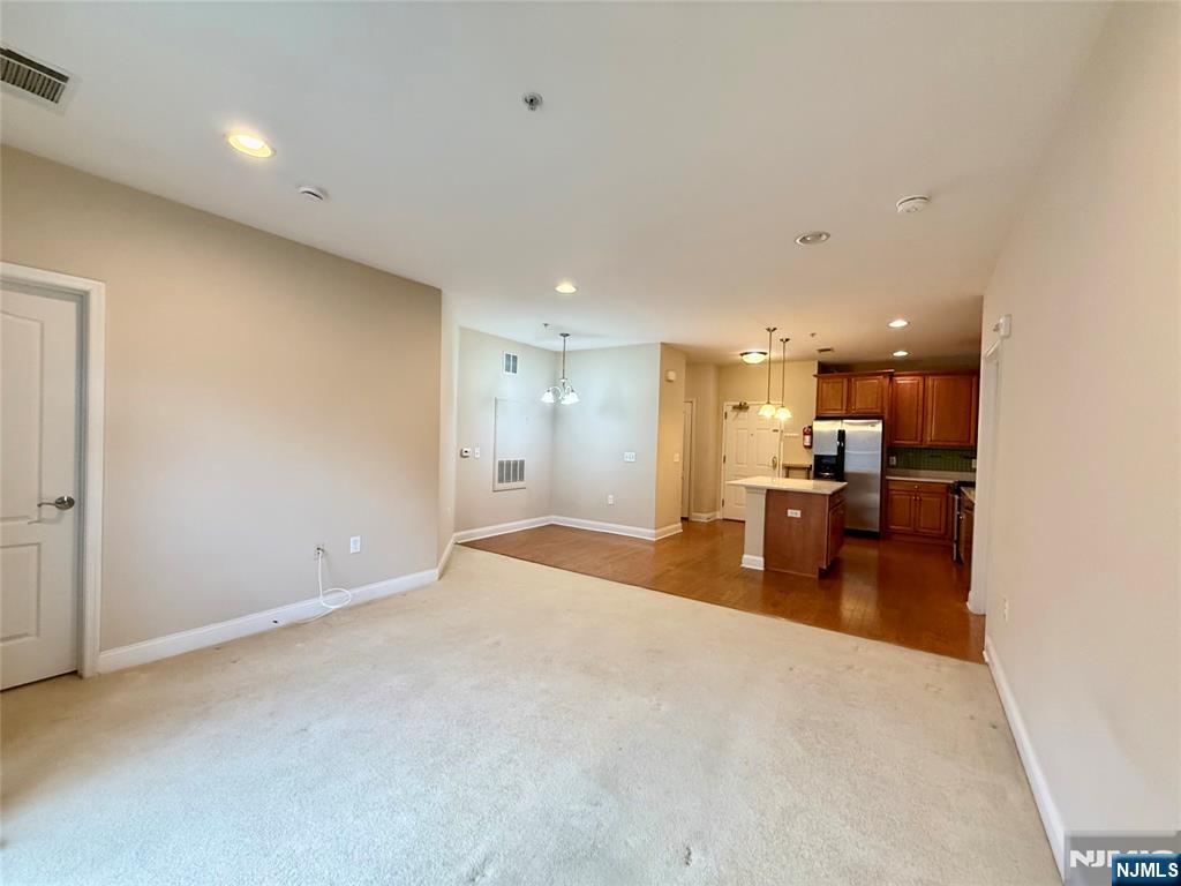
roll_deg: -1.8
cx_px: 590
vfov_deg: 85.7
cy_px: 443
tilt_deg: -1.0
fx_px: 478
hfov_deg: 102.1
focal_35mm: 14
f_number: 2.2
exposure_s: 1/120
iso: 500
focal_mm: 2.22
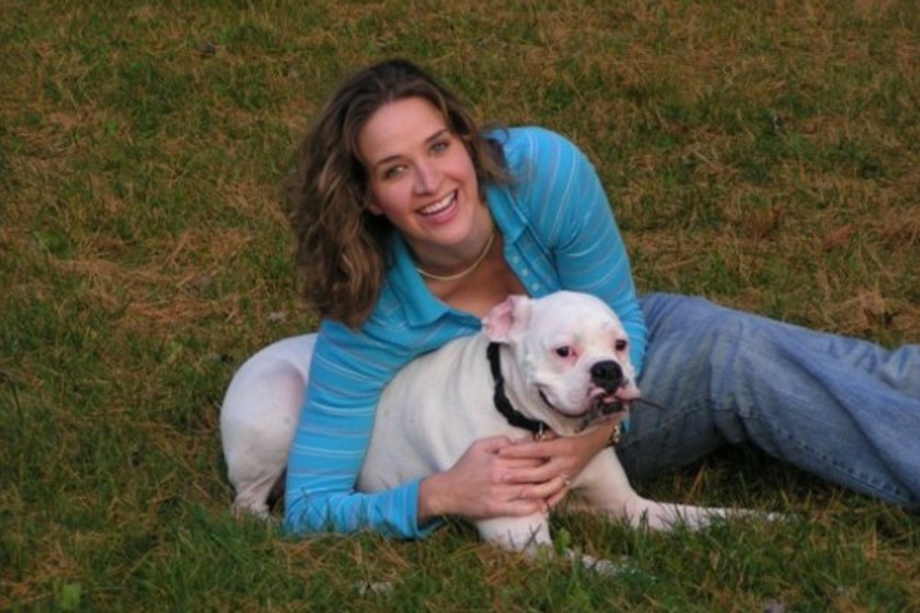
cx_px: 459
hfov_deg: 8.9
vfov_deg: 5.9
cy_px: 318
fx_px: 5927
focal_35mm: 232
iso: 80
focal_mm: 33
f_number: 3.5
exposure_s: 1/250
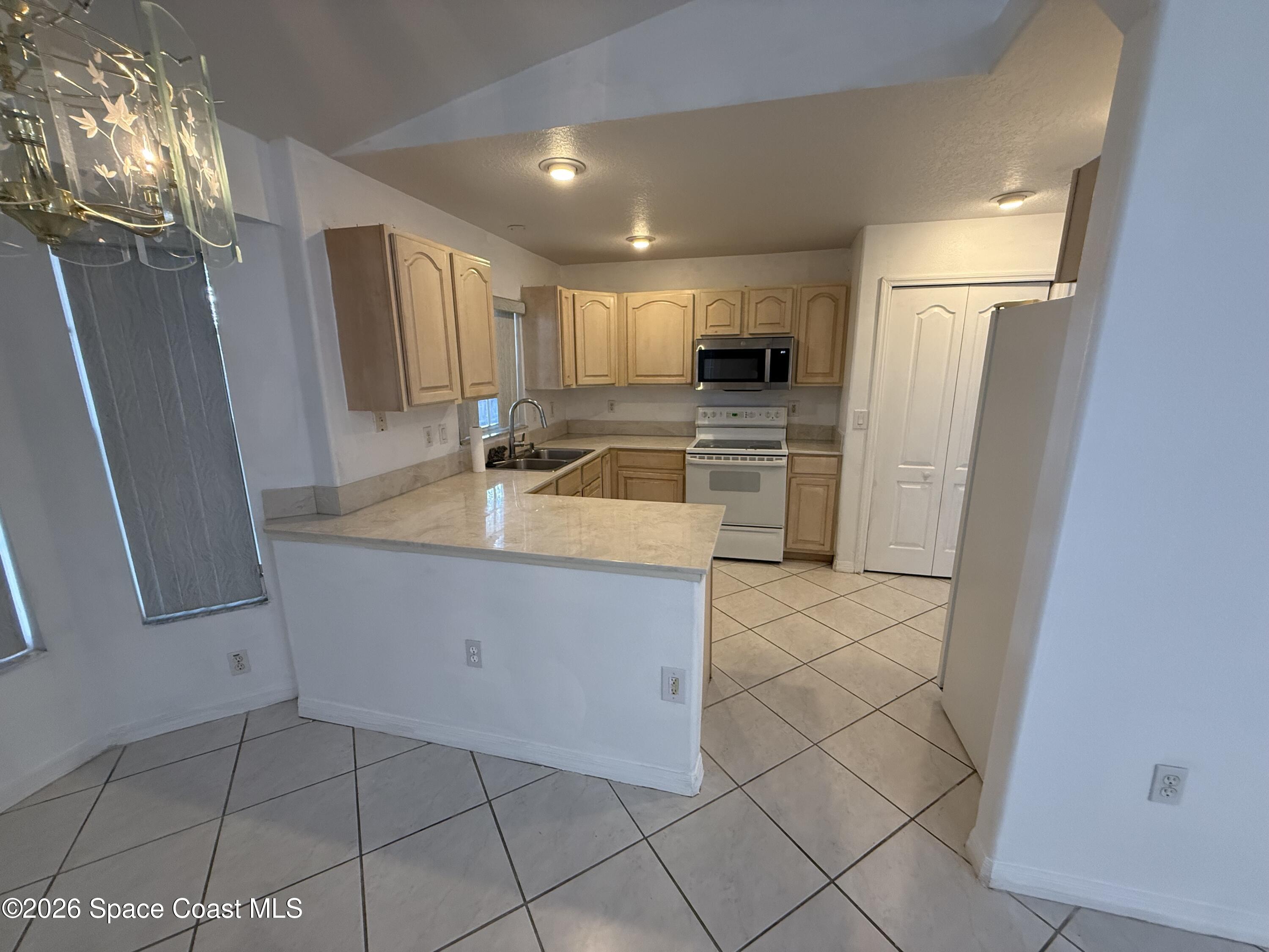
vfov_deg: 85.7
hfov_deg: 102.1
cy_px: 476
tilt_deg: -12.0
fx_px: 513
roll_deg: -1.3
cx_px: 634
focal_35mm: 14
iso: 320
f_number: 2.2
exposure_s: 1/120
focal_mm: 2.22
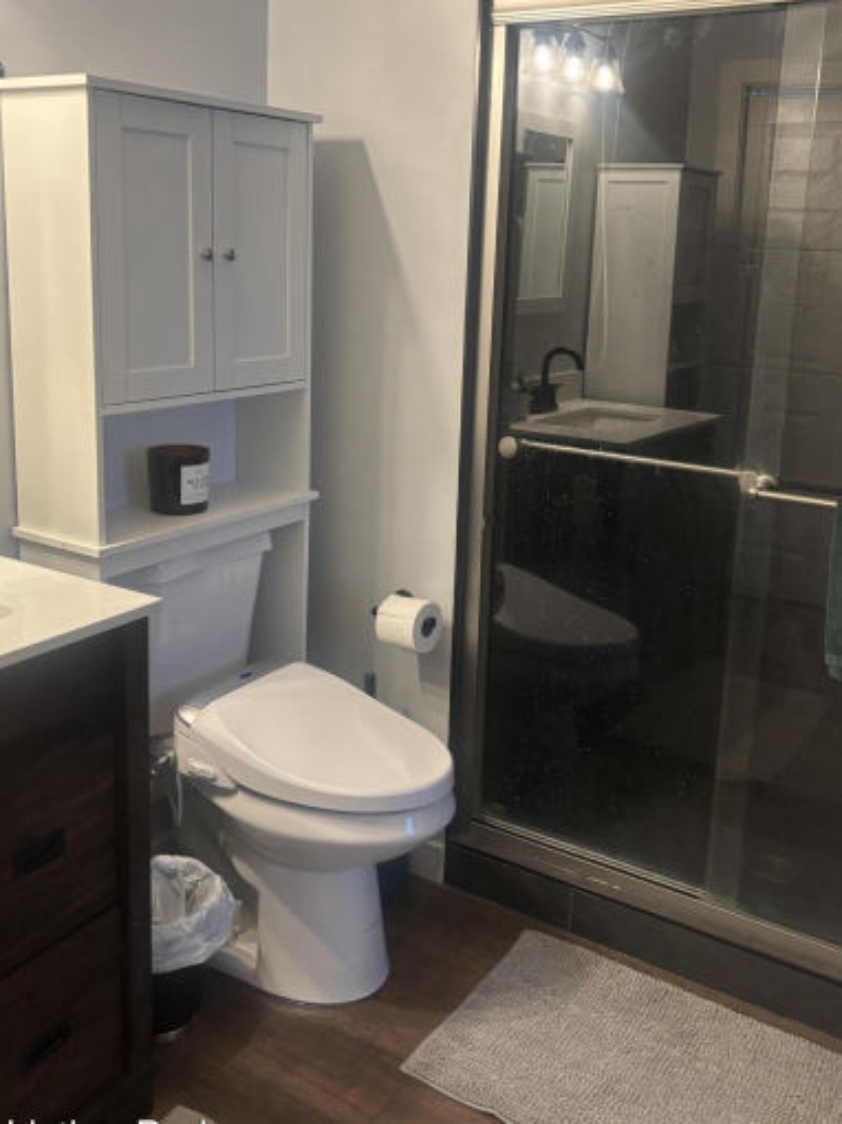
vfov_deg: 53.7
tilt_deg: -12.7
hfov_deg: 41.8
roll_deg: -3.4
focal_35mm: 34
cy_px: 468
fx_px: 1104
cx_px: 419
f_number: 1.6
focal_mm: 5.96
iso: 200
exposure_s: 1/60
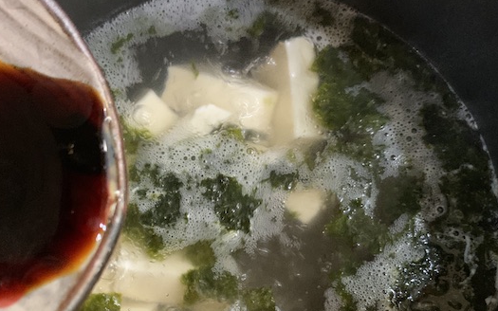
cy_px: 220
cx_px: 230
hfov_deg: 47.2
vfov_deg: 30.2
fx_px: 570
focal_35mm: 42
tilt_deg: -76.8
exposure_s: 1/30
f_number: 1.8
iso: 640
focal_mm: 4.25
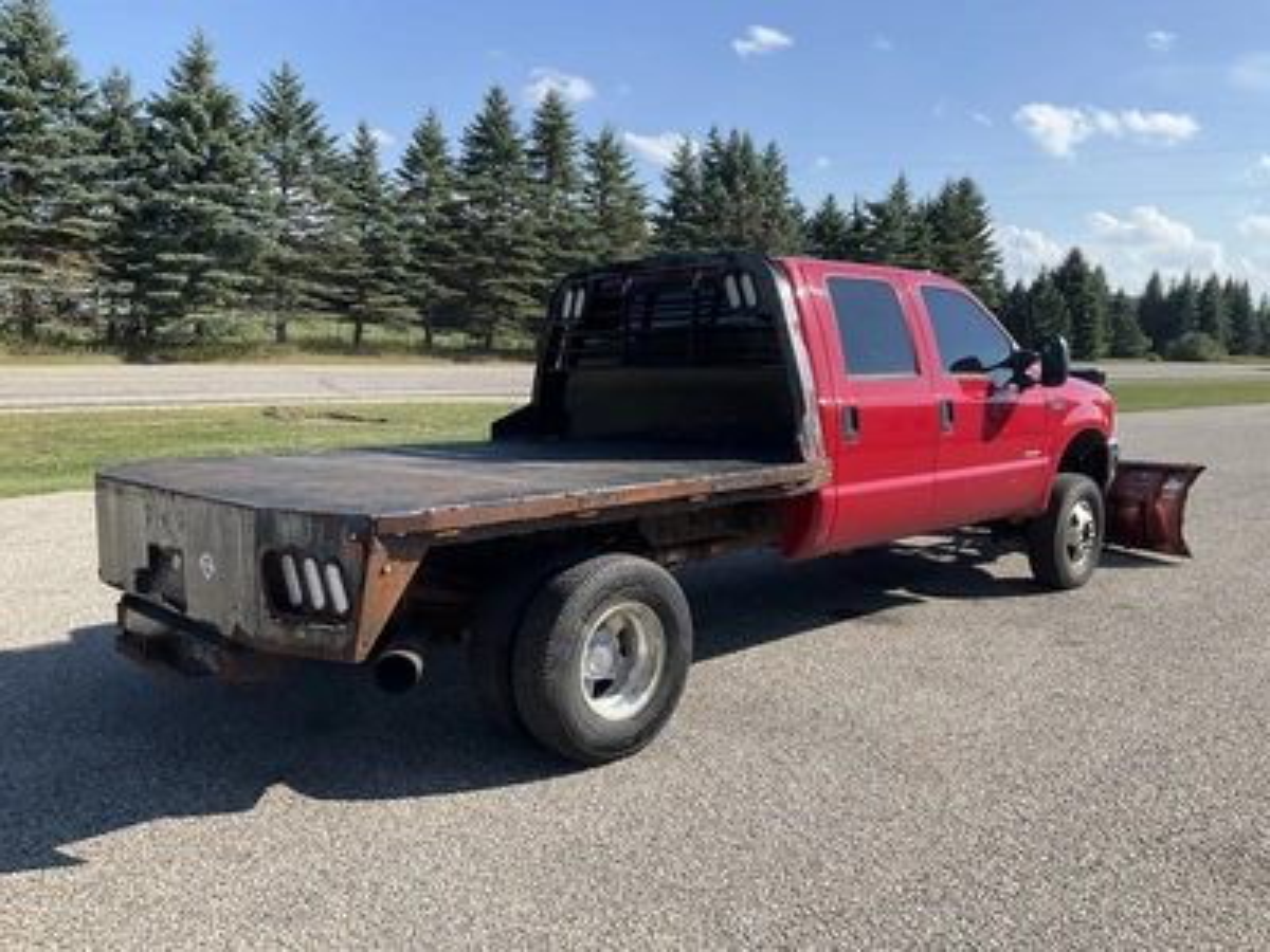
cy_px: 476
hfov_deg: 61.7
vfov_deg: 48.2
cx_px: 635
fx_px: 1064
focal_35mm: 29
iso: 25
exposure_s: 1/1168
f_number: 1.8
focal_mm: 3
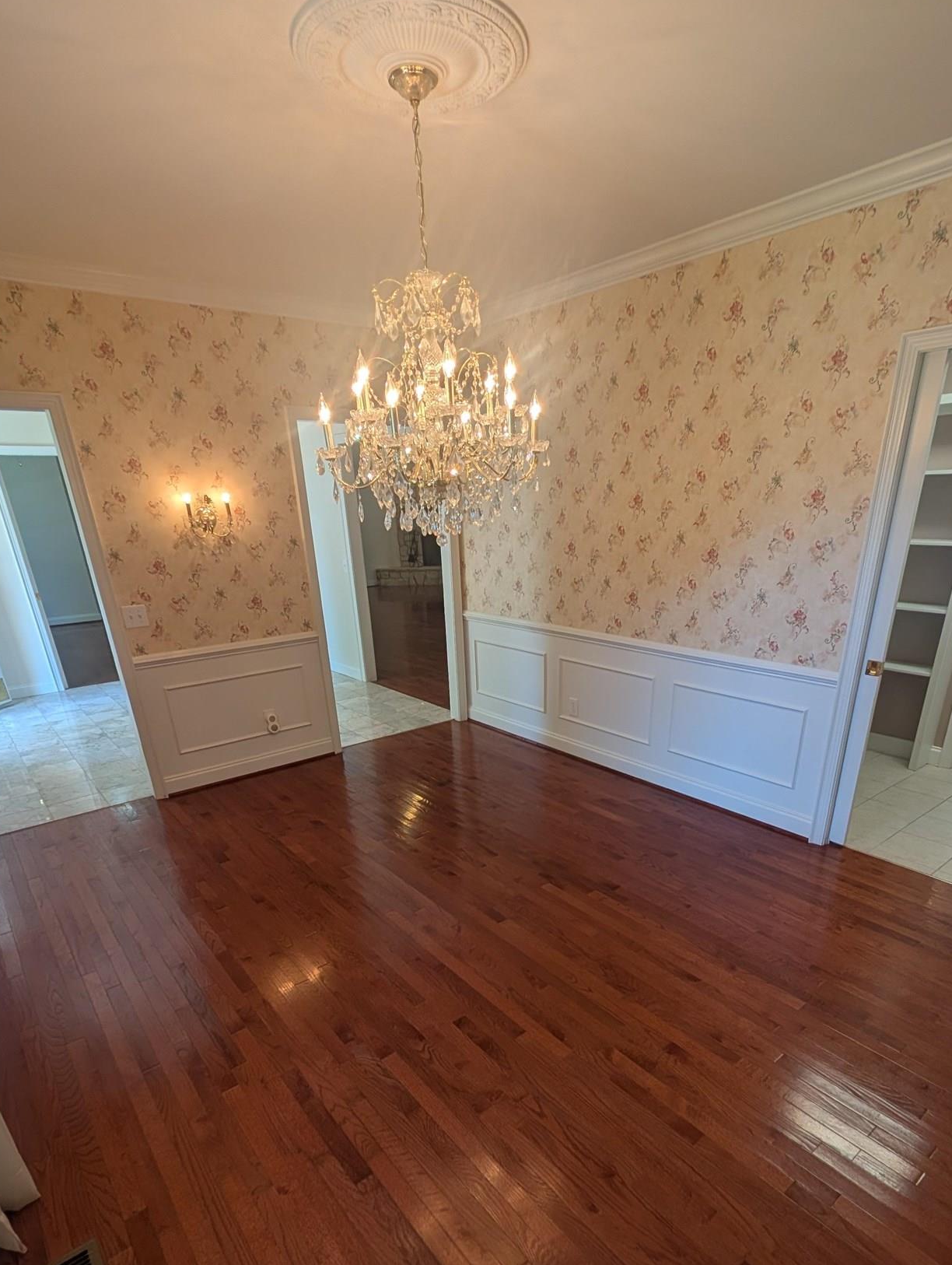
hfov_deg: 74.7
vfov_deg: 88.3
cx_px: 514
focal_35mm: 17
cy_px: 825
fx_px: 622
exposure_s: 1/120
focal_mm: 2.02
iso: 80
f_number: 1.7
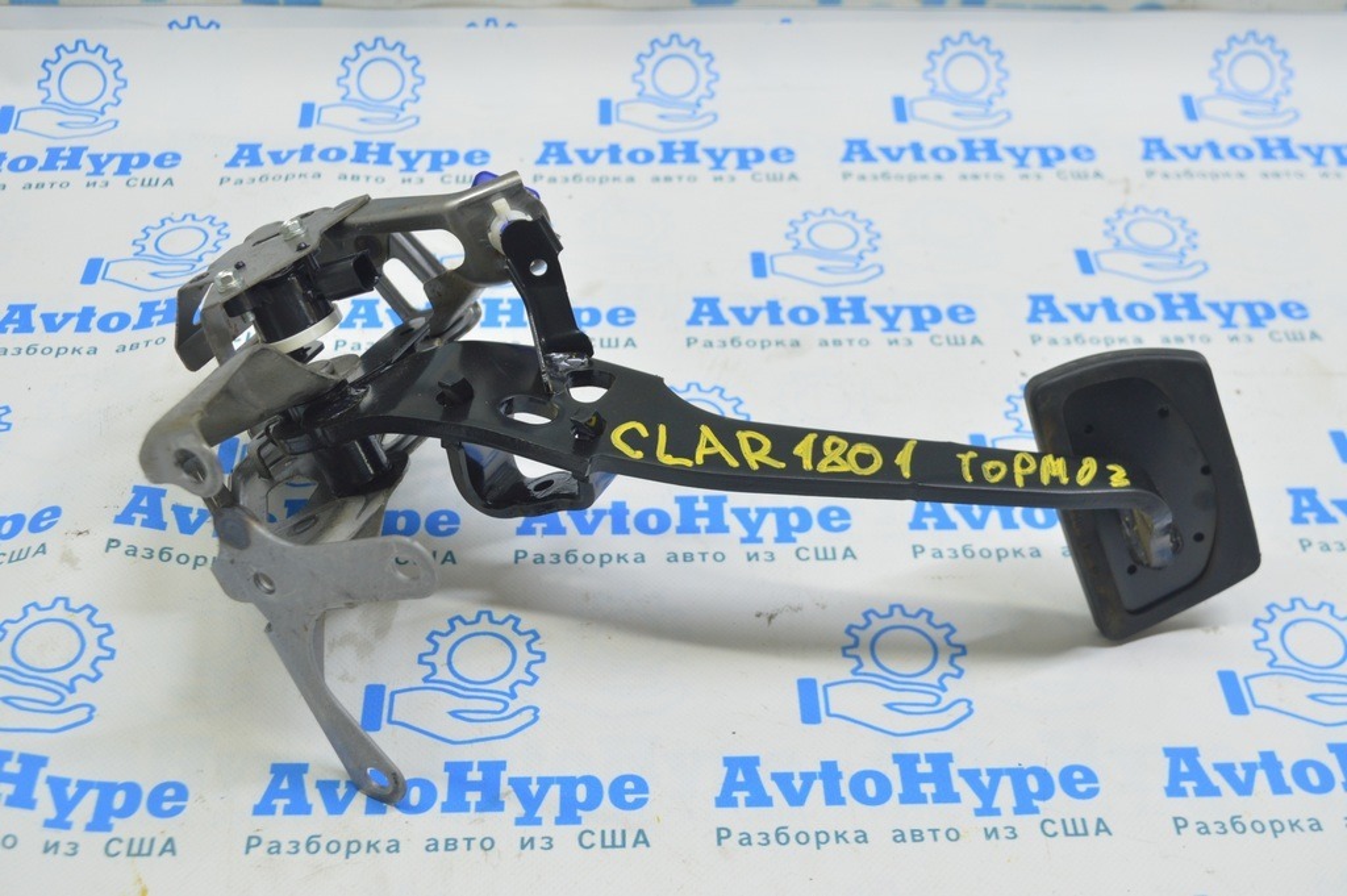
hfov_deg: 43.6
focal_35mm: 45
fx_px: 1682
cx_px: 674
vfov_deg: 29.8
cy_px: 448
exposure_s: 1/20
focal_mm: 30
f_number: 5.6
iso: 400
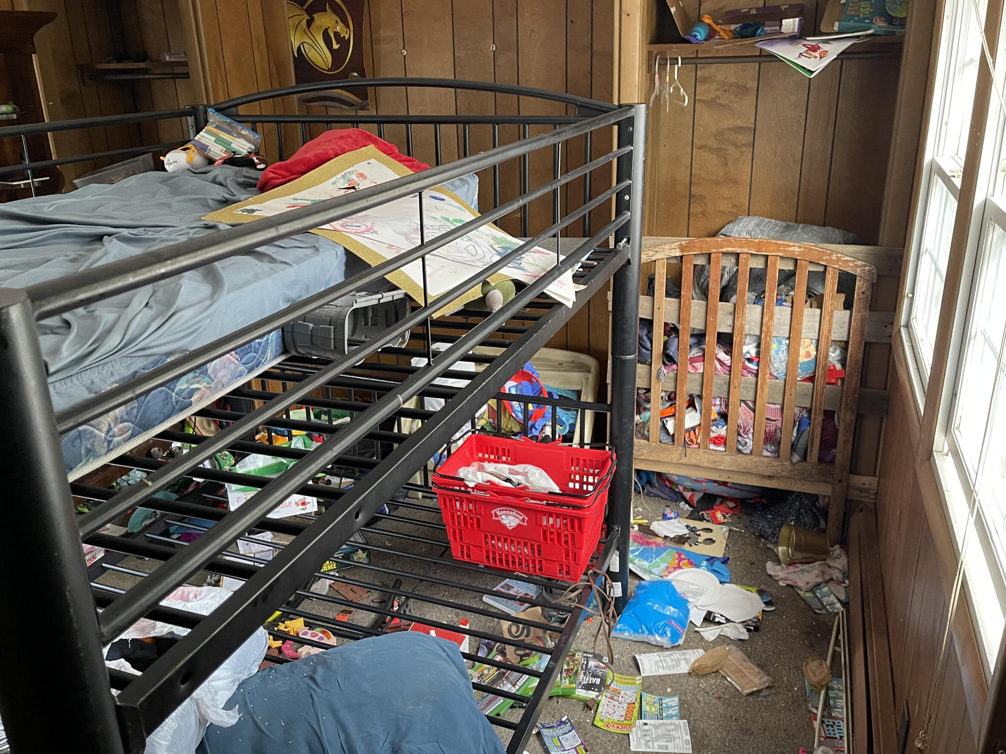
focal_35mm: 28
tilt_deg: -20.7
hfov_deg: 63.4
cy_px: 370
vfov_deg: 49.7
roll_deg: +1.7
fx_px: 814
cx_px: 468
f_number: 1.6
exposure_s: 1/60
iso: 500
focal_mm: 5.1
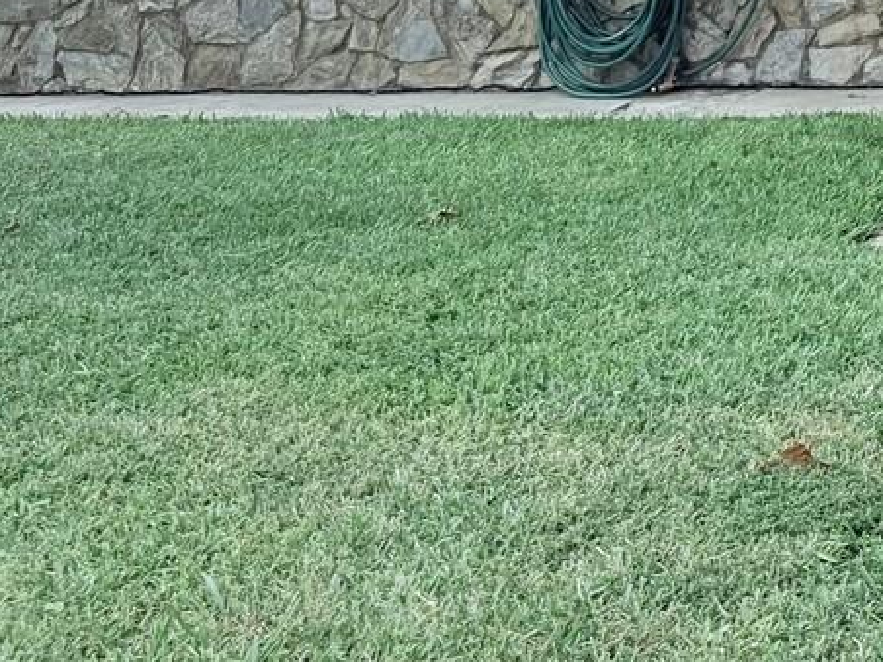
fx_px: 2168
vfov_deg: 15.5
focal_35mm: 85
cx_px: 1332
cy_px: -439
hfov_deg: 19.9
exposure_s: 1/5319
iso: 80
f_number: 1.78
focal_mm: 6.76
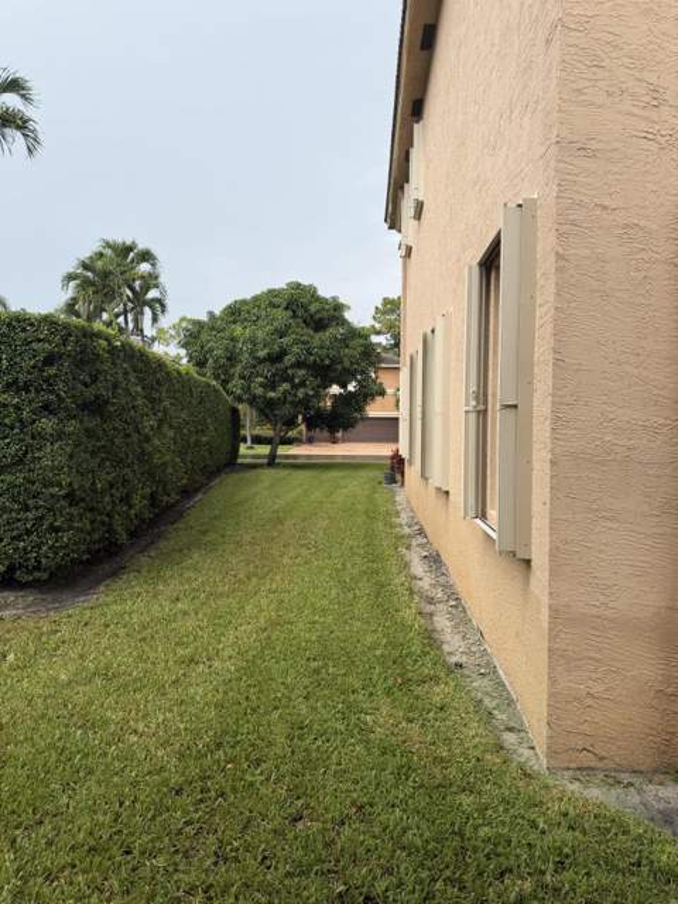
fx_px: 627
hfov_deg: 56.8
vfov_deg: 71.6
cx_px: 339
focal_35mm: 24
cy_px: 452
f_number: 1.78
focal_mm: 6.76
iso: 80
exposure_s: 1/2370
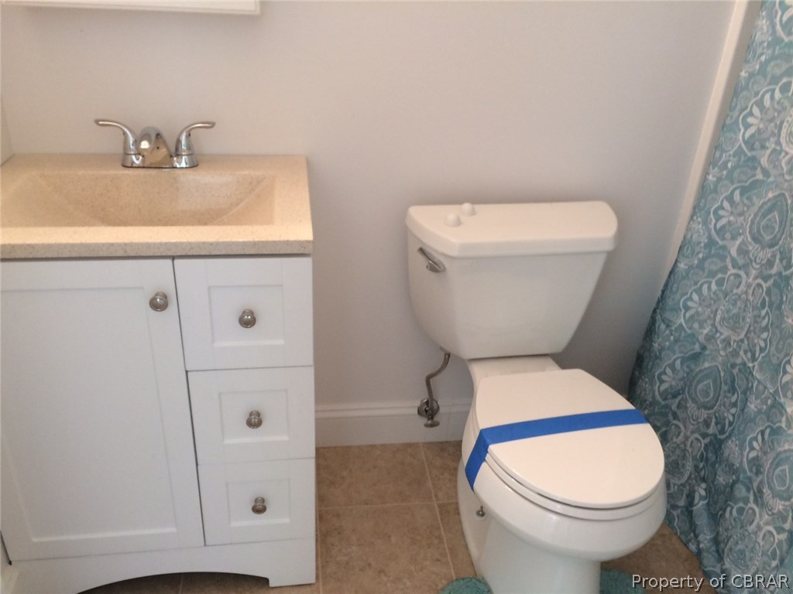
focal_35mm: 29
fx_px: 664
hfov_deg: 61.7
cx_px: 396
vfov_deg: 48.2
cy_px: 297
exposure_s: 1/30
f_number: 2.2
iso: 80
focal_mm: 4.15
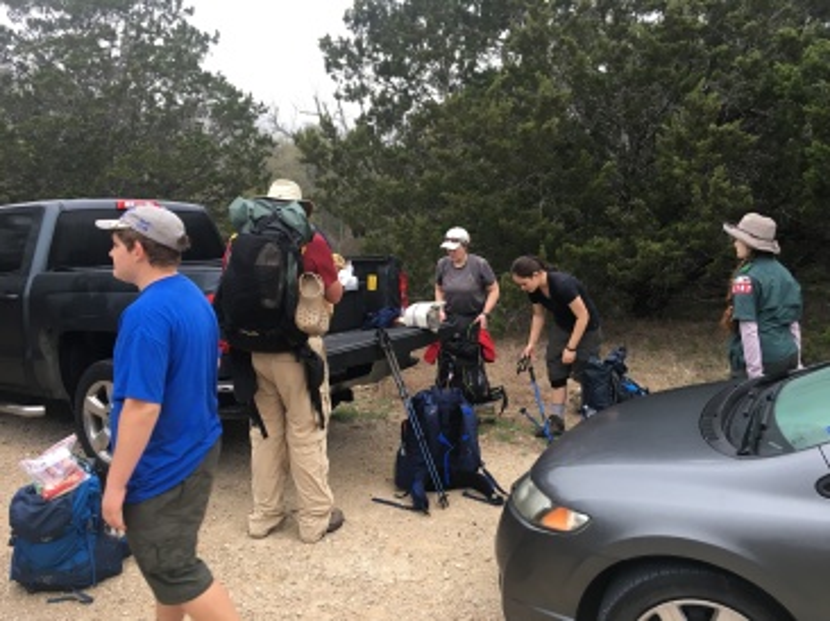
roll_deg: +0.6
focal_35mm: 29
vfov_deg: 48.2
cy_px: 310
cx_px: 415
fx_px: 695
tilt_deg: -7.4
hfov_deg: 61.7
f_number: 2.2
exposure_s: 1/30
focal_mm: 4.15
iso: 25
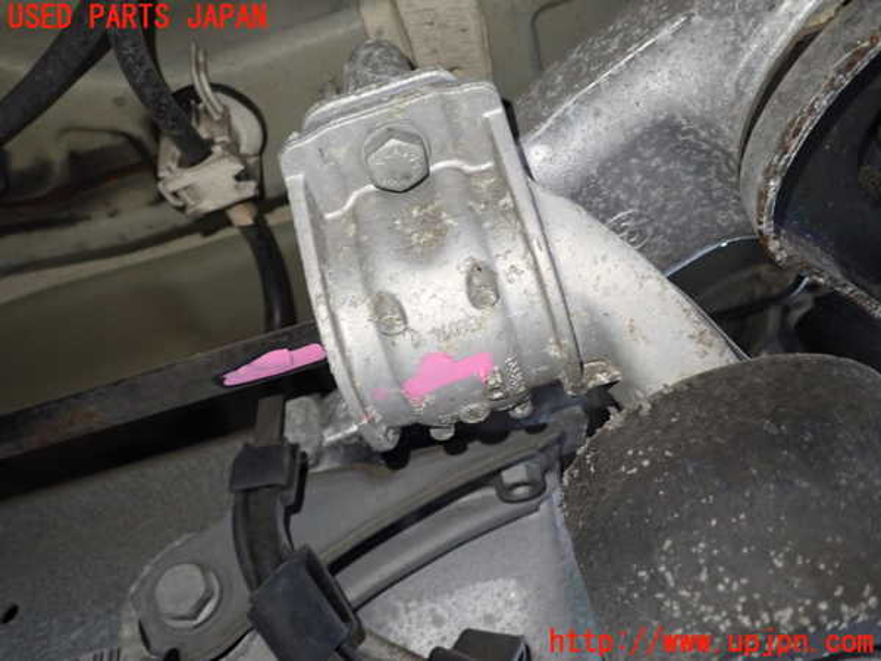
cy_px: 330
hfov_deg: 60.0
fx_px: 764
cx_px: 440
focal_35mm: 30
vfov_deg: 46.8
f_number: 2.3
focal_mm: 5.4
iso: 320
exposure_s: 1/30
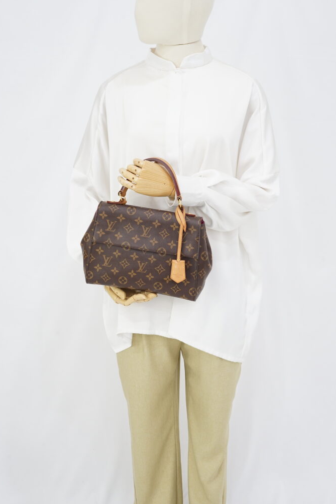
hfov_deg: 26.5
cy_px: 256
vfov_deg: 38.9
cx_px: 165
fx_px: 714
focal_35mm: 51
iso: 640
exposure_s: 1/2.5
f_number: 9
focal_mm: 50
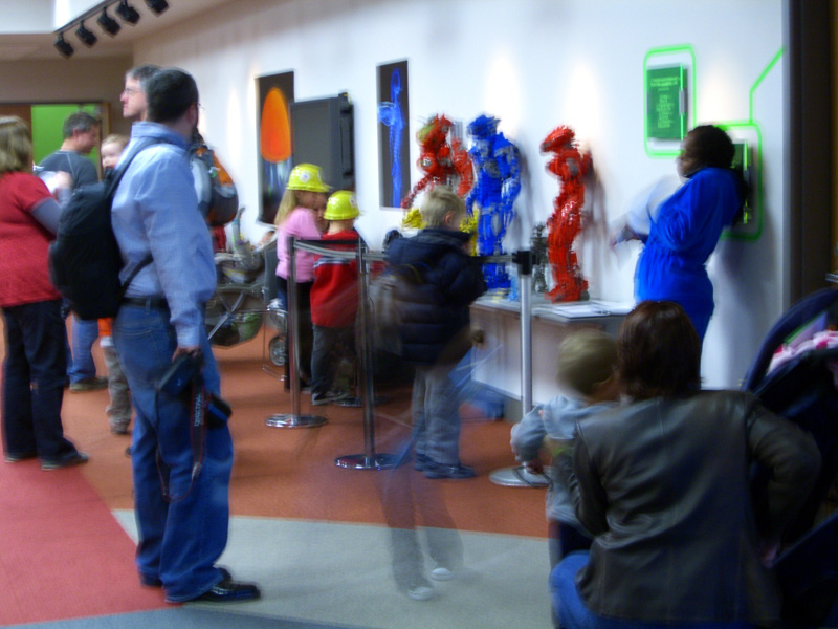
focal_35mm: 68
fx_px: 1646
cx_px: 419
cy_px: 314
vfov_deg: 21.6
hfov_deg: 28.6
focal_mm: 14.2
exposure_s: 1/2.5
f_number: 4
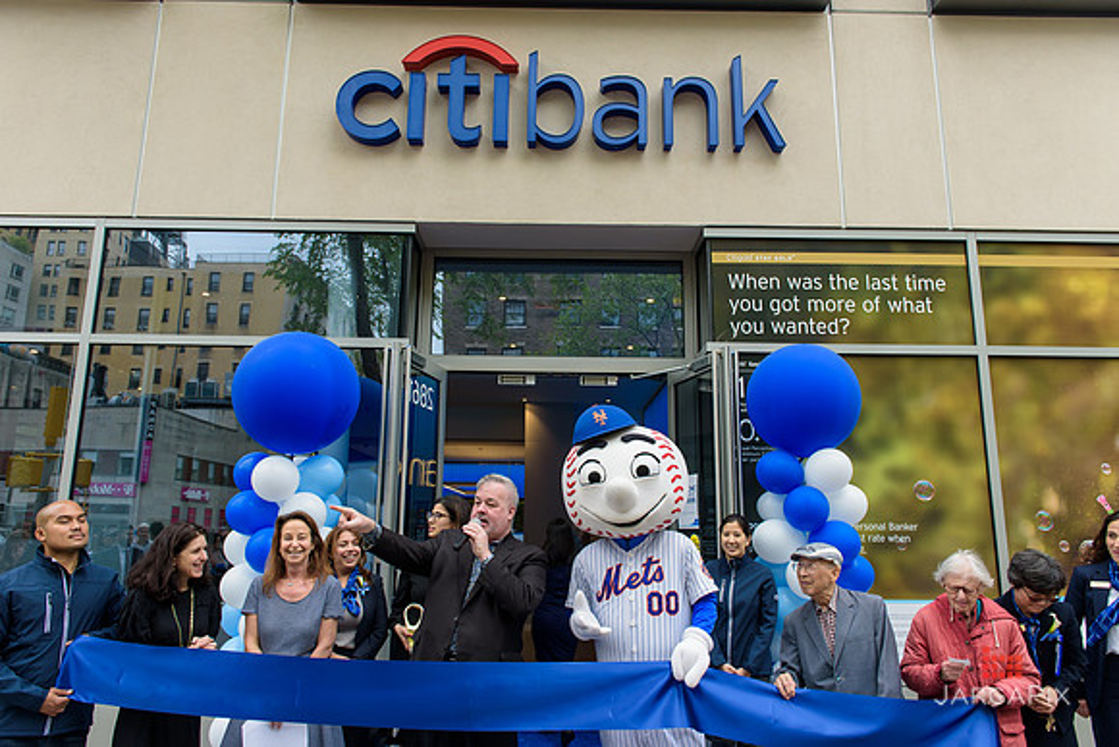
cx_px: 560
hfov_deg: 73.7
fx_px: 746
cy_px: 374
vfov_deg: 53.2
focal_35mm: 24
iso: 200
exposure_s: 1/250
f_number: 5
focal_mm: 24
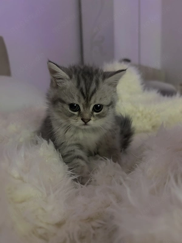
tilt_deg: -10.6
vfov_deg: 67.3
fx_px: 182
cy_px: 122
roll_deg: +2.9
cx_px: 91
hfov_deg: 53.1
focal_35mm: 26
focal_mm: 5.7
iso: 640
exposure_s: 1/32
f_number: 1.5
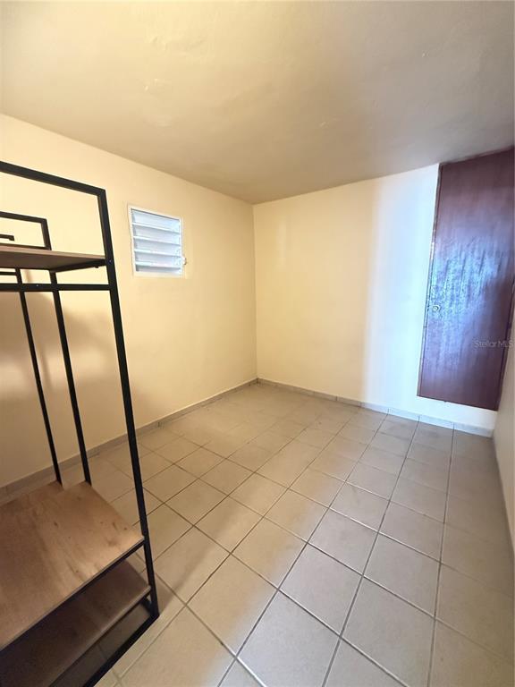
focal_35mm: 14
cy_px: 344
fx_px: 278
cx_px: 258
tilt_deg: -11.1
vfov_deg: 102.1
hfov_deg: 85.7
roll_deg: +0.6
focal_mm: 2.22
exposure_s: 1/40
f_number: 2.2
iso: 1600
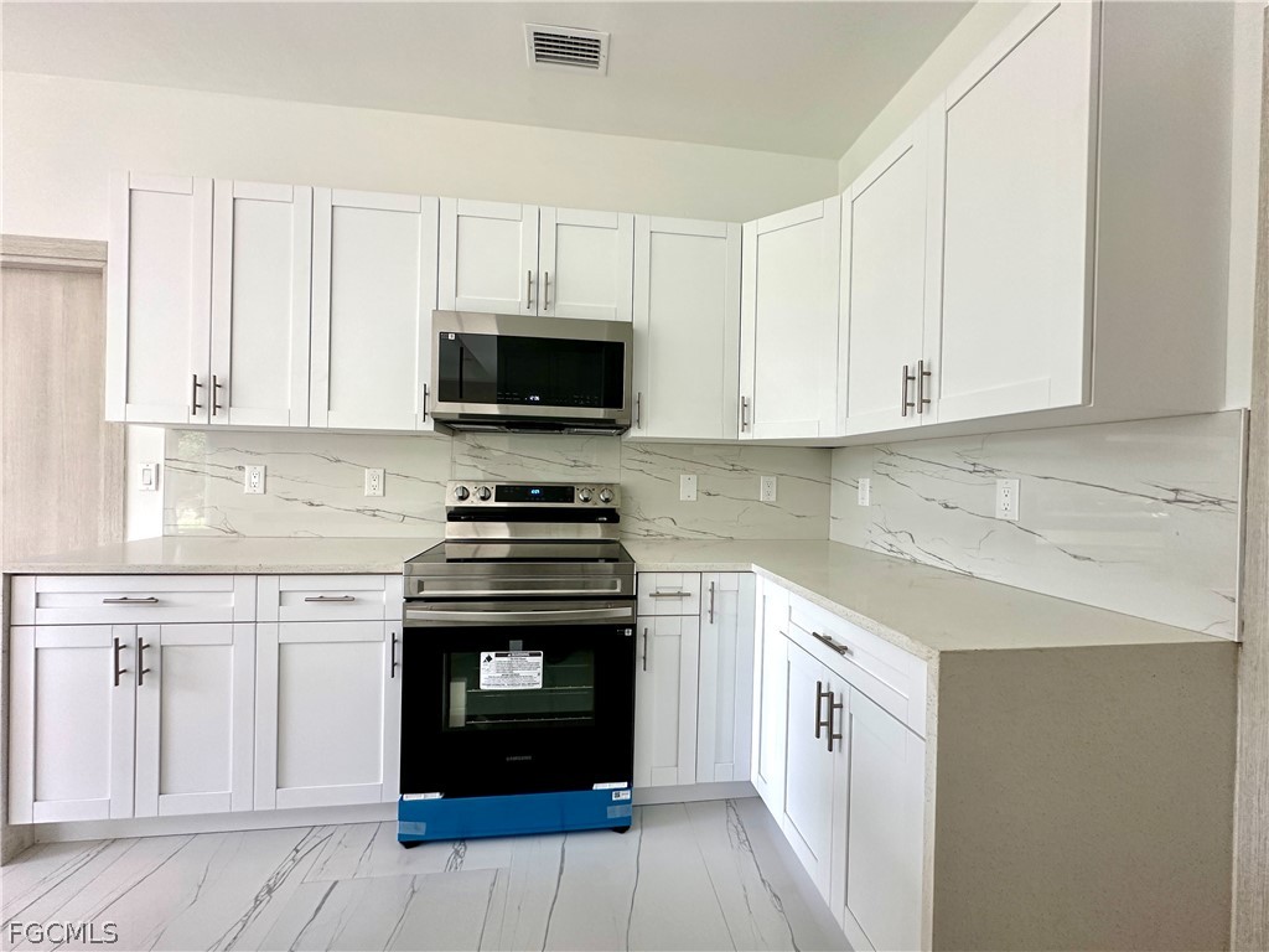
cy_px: 476
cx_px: 634
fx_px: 513
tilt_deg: -0.2
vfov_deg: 85.7
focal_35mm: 14
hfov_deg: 102.1
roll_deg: -1.0
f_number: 2.2
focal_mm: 2.22
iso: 250
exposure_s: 1/120
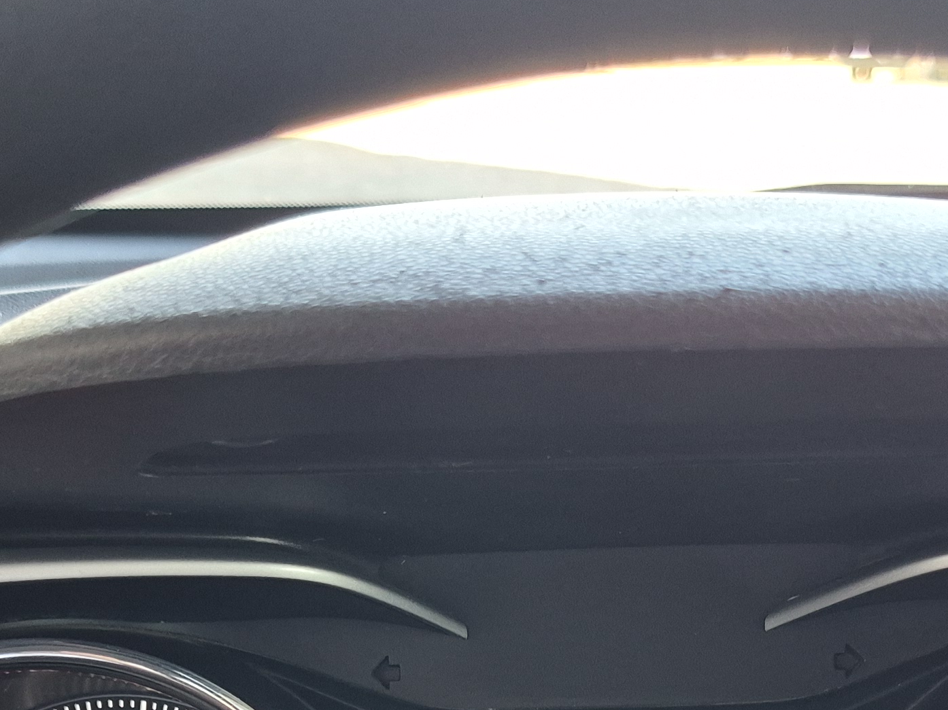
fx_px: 1807
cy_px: 889
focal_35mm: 66
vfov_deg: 20.6
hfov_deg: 29.3
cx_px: 554
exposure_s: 1/120
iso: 200
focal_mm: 5.4
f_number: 1.8
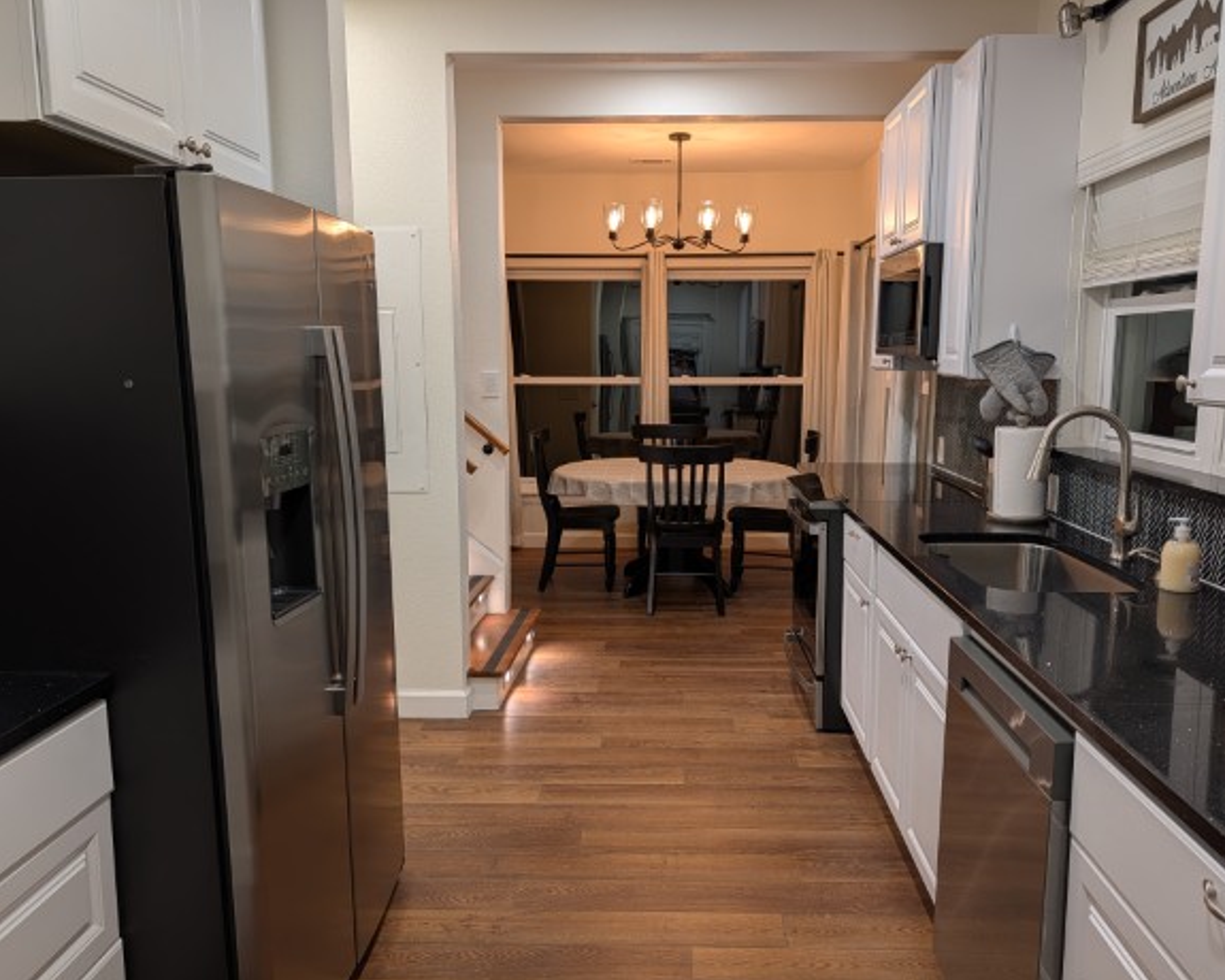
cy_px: 507
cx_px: 643
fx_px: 943
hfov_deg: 66.0
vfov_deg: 54.9
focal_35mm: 26
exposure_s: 1/30
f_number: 1.68
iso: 42
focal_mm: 6.9
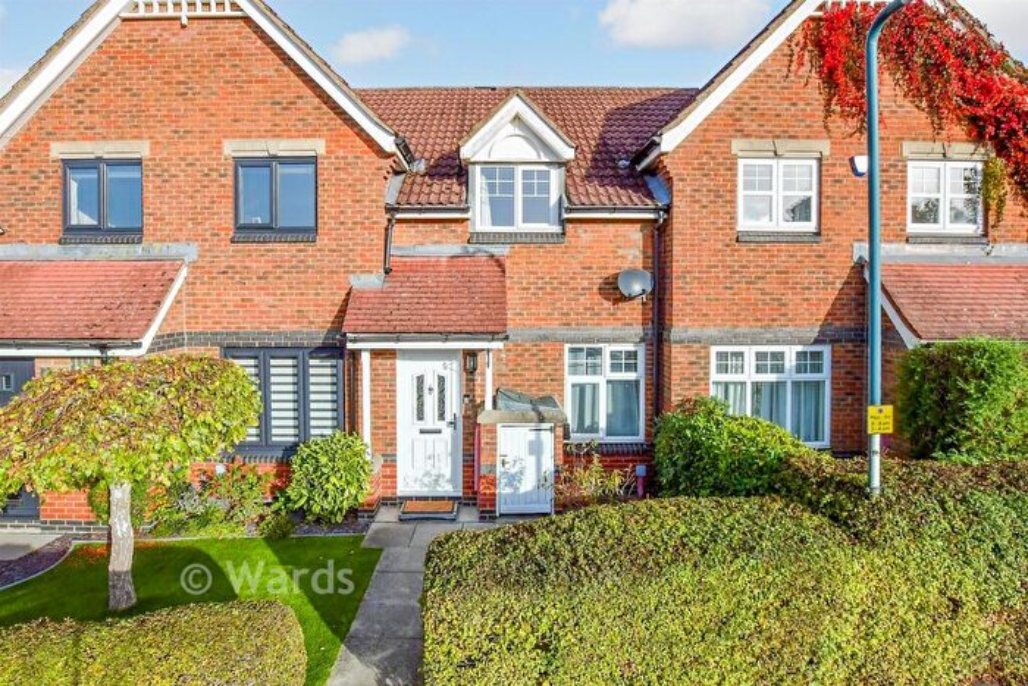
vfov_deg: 77.4
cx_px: 514
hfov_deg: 100.4
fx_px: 428
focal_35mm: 15
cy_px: 343
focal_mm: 10
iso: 400
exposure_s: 1/1250
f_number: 8
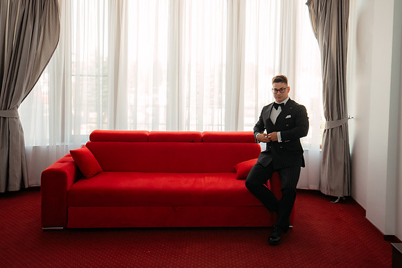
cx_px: 220
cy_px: 106
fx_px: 439
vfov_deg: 33.8
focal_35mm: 39
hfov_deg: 49.1
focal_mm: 30
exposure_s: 1/160
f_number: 3.2
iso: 1600
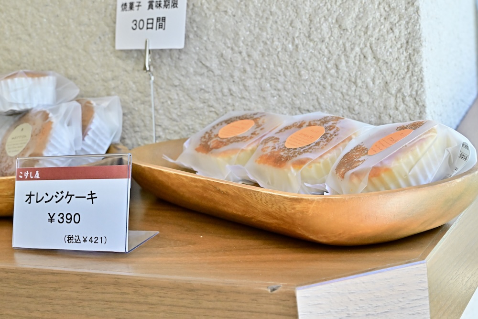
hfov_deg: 39.6
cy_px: 160
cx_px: 239
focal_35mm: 50
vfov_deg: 27.0
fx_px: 664
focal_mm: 50
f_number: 14
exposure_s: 1/100
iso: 4000
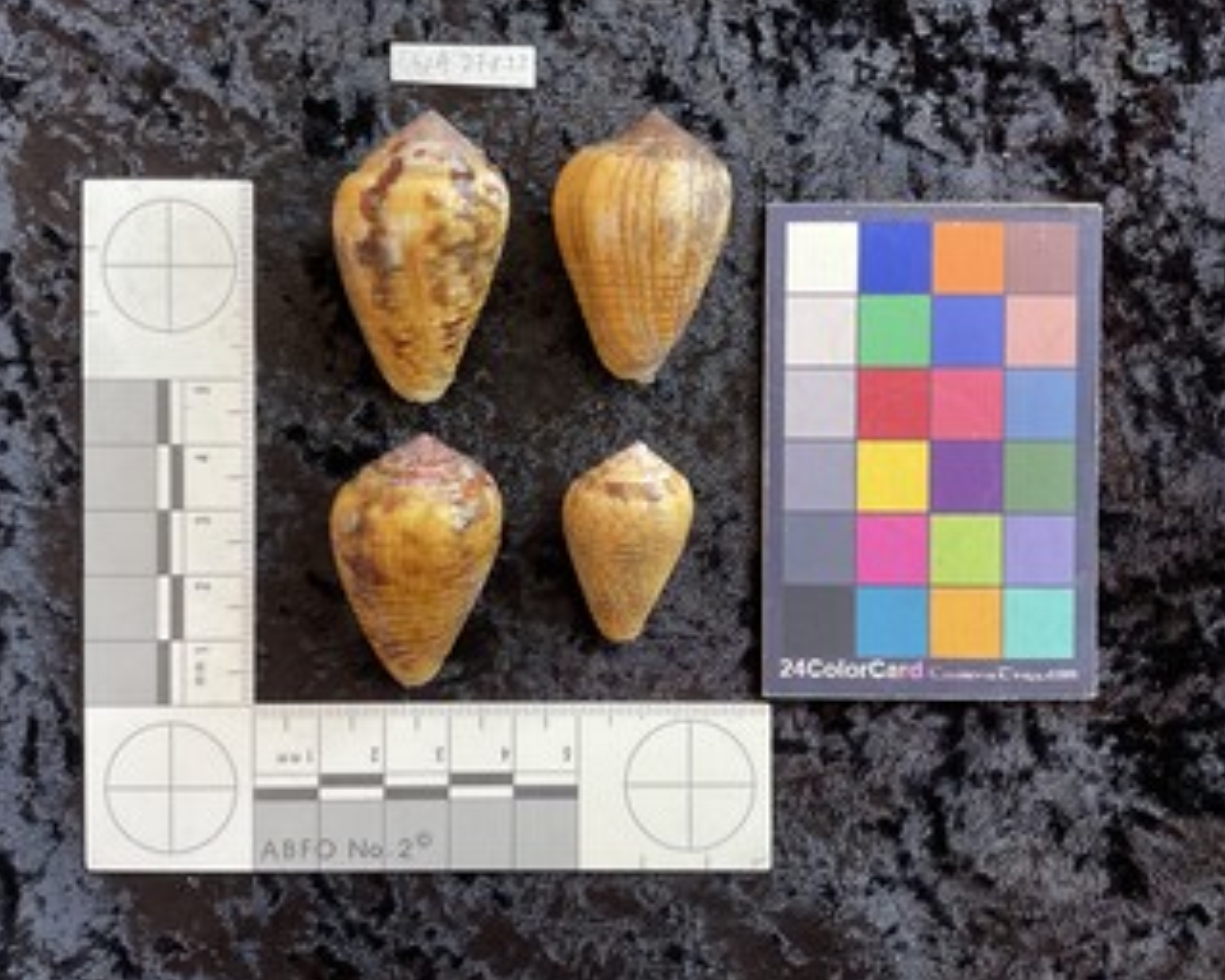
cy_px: 484
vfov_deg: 47.1
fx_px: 1124
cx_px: 570
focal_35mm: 31
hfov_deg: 57.1
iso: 64
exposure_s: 1/120
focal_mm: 3
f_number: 1.8
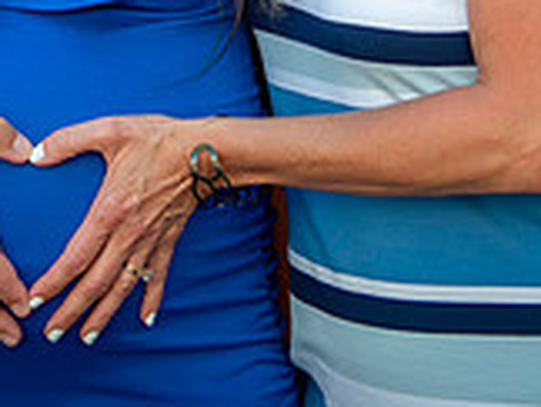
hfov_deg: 11.0
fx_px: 2802
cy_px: -172
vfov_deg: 8.2
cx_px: 154
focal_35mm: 179
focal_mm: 52
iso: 125
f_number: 4
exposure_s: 1/320
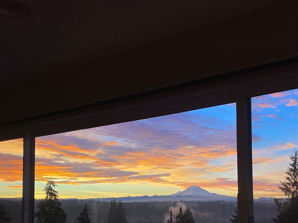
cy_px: 181
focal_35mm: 42
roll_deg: +0.7
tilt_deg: +2.9
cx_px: 186
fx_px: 362
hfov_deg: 44.4
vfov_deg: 33.3
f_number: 1.6
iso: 50
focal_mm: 5.1
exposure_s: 1/120
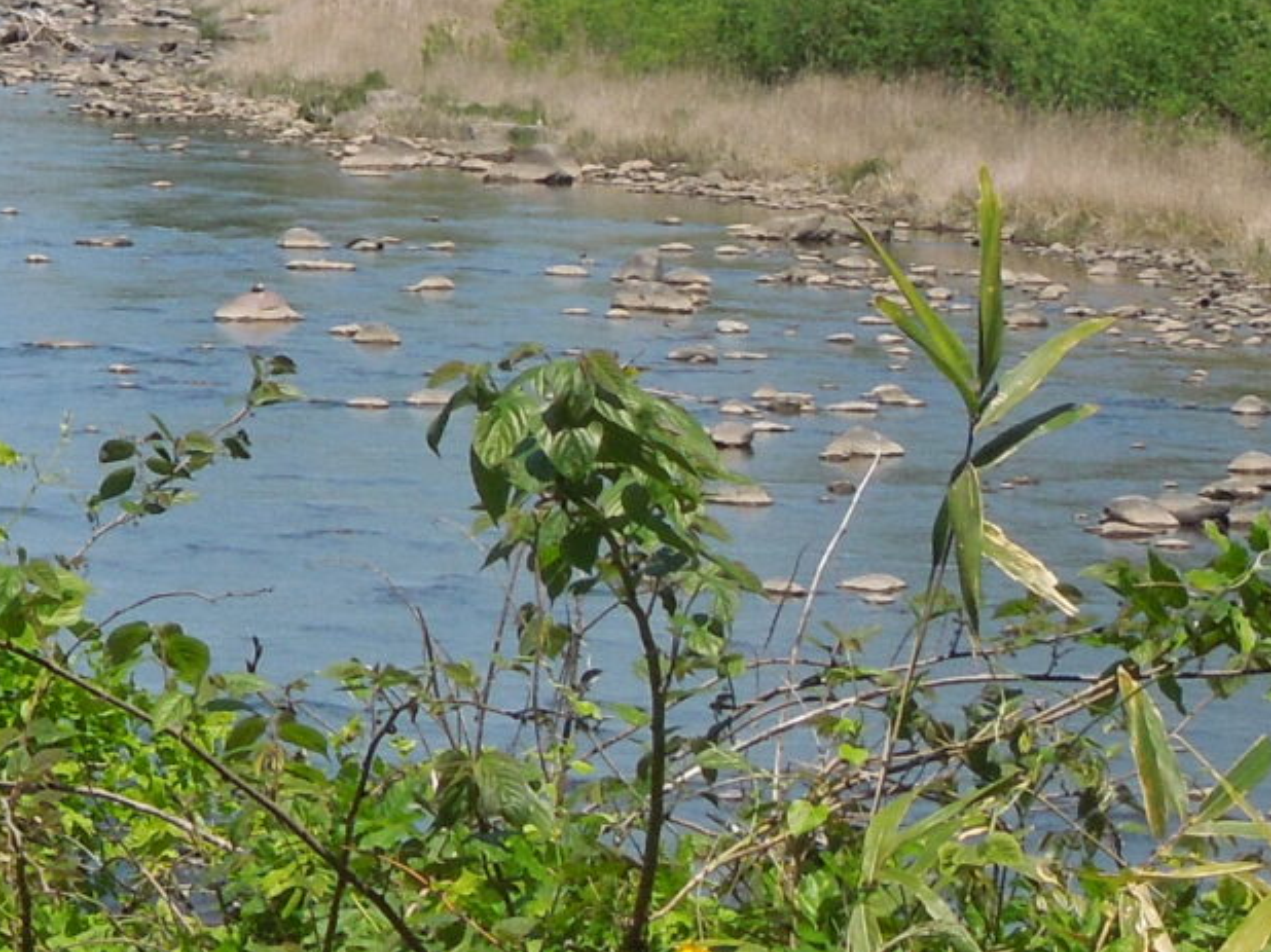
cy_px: -86
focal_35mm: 286
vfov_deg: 5.2
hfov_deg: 6.8
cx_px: -697
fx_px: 10497
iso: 100
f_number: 4.4
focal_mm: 12.5
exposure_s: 1/640
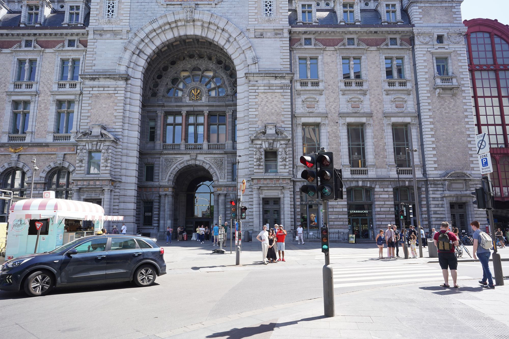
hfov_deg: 73.7
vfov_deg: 53.1
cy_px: 170
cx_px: 254
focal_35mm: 24
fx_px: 339
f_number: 7.1
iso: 100
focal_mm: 24
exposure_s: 1/100
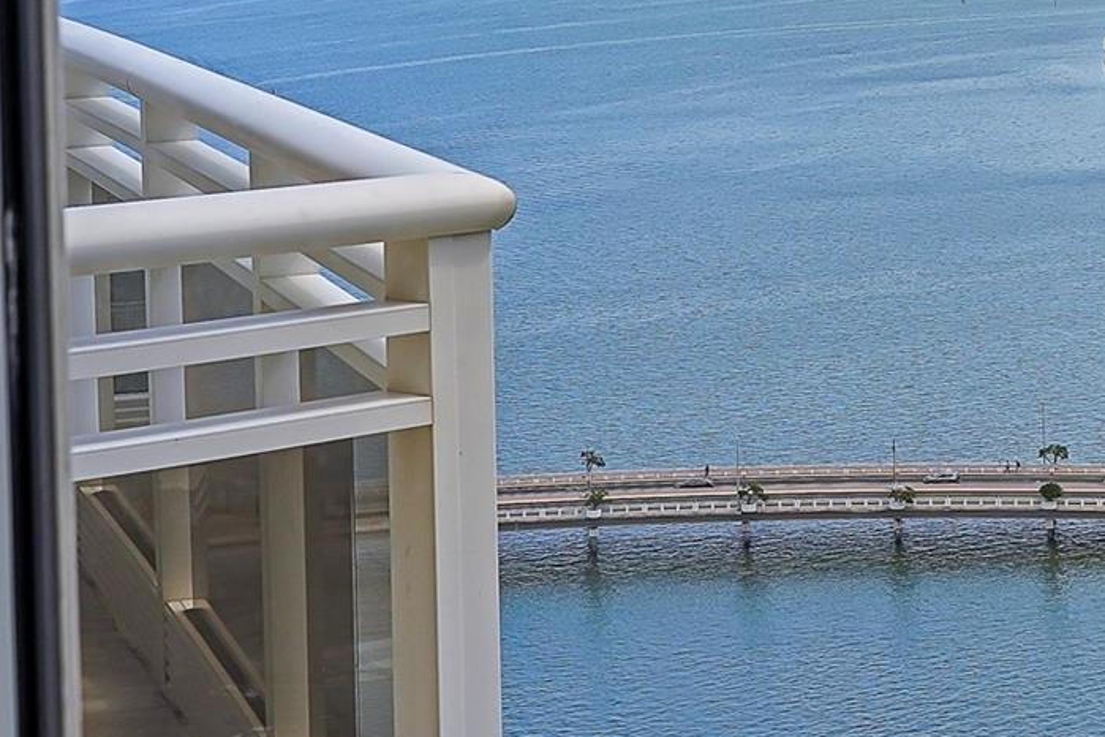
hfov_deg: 19.5
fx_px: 3161
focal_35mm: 103
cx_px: 960
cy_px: -28
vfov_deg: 13.1
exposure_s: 1/125
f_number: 10
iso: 320
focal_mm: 30
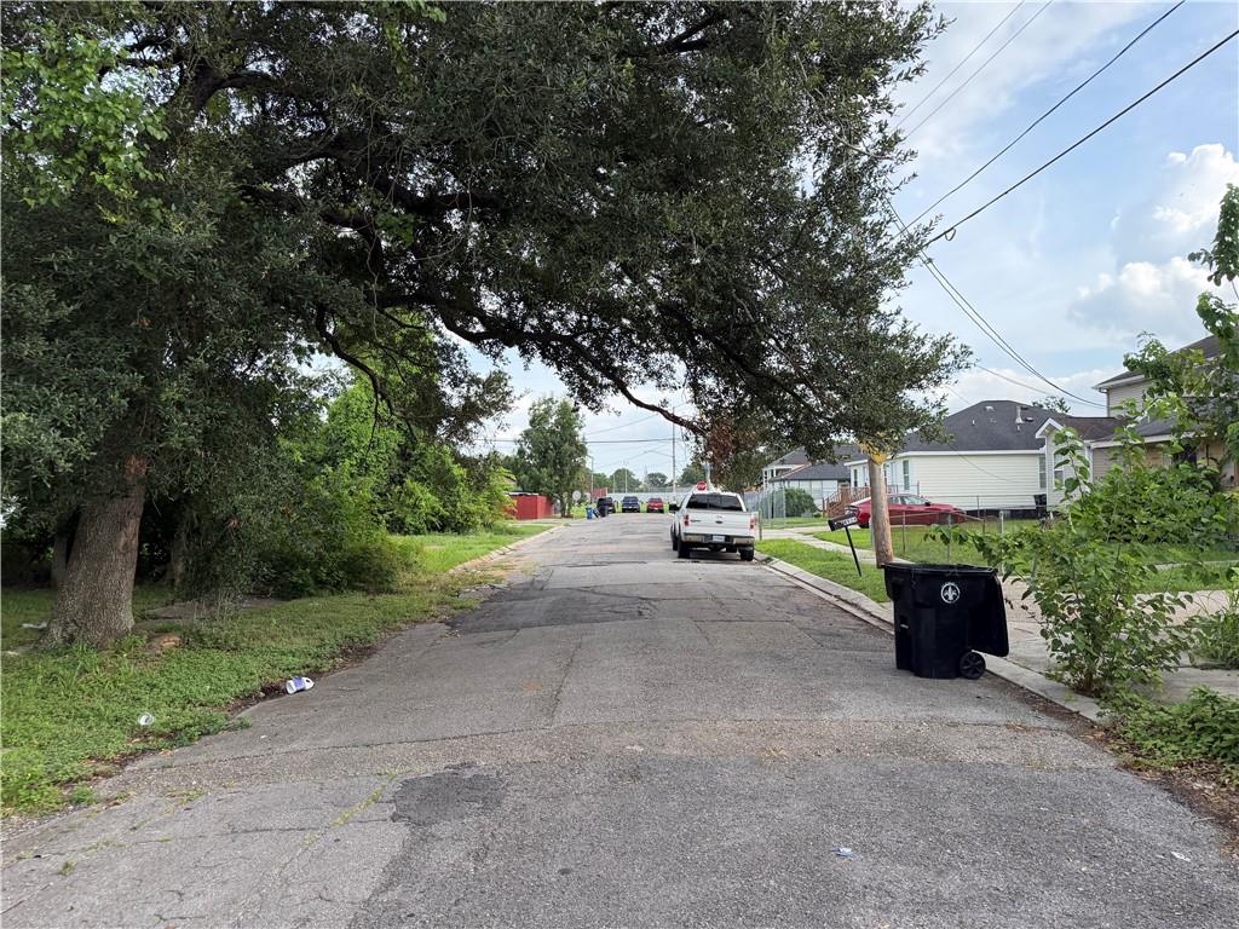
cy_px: 464
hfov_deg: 71.6
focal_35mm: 24
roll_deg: -2.6
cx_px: 620
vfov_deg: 56.8
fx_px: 859
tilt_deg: -0.9
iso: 100
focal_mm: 6.76
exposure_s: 1/1585
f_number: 1.78
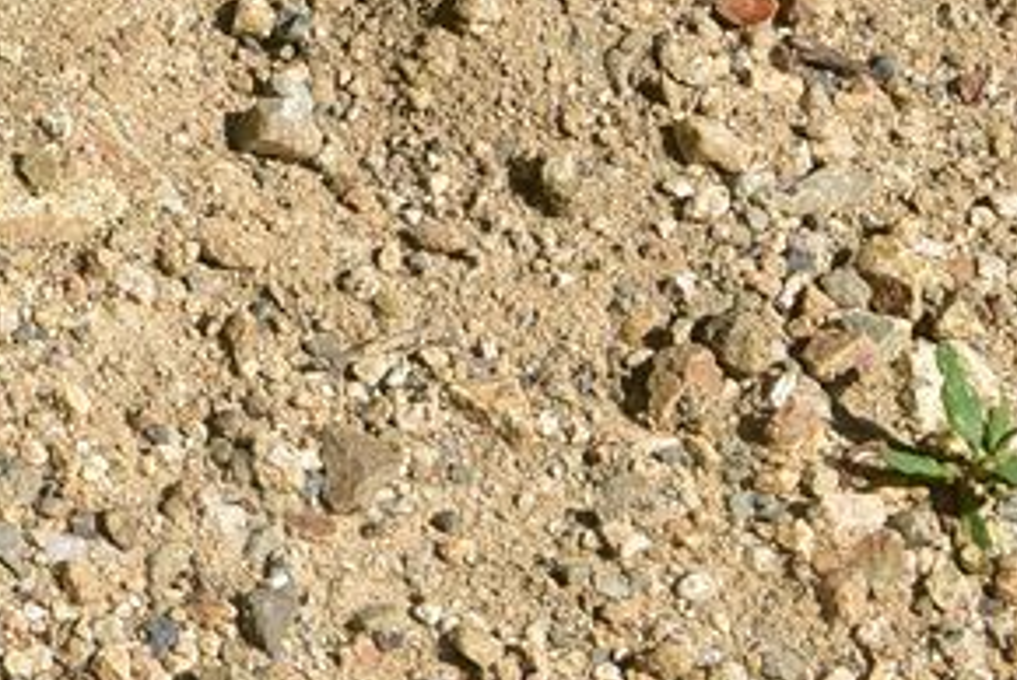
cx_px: -1056
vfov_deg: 6.1
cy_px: -174
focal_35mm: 224
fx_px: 6334
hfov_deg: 8.7
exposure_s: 1/125
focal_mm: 50
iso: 160
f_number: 14
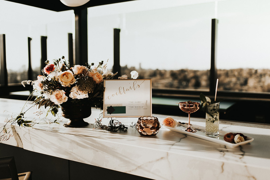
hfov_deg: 54.4
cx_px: 135
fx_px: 263
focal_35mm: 35
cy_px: 90
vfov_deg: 37.9
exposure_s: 1/2000
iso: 200
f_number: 2
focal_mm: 35
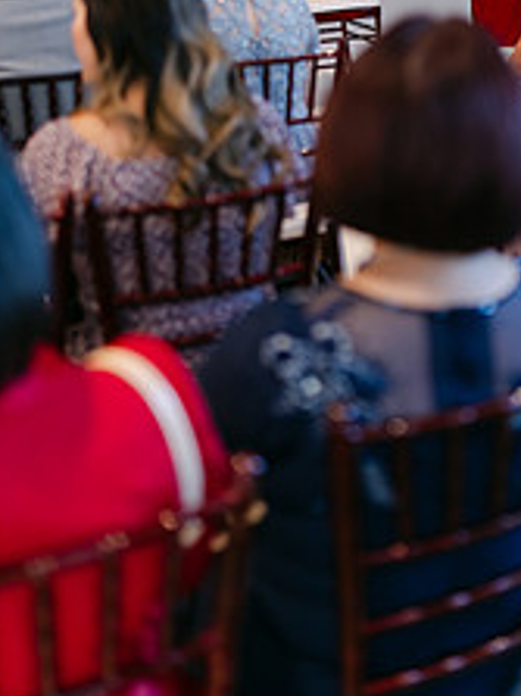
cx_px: 402
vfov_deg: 27.5
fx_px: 1366
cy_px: 59
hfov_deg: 21.4
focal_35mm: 68
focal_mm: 35
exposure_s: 1/125
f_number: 1.4
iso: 250
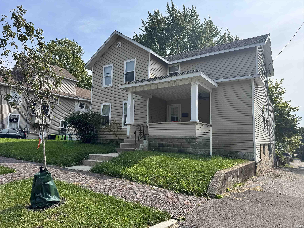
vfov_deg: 56.8
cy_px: 114
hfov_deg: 71.6
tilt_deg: +6.1
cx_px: 152
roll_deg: -1.0
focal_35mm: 24
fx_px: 211
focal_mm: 6.76
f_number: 1.78
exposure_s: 1/2959
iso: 80
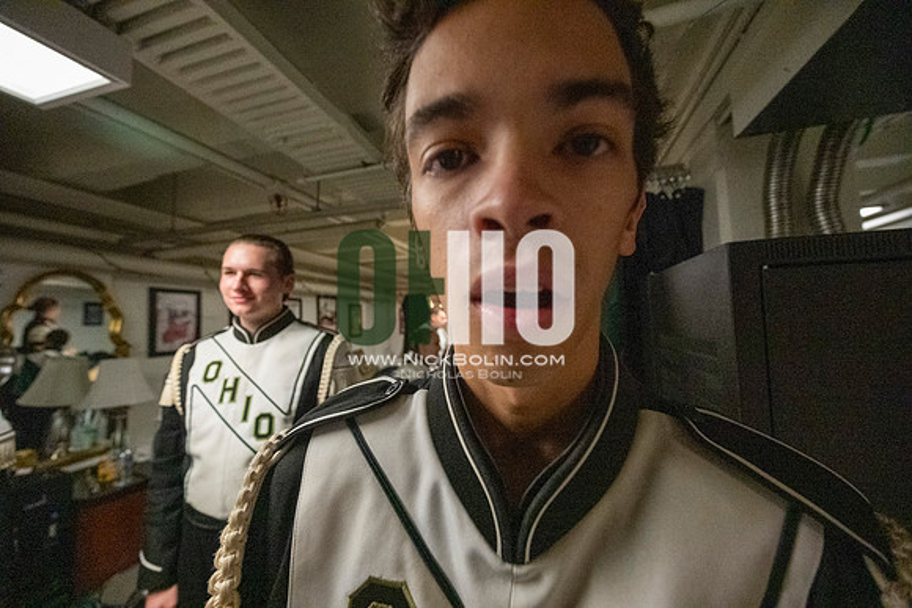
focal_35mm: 14
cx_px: 456
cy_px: 304
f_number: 4
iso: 12800
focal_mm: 14
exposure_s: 1/500
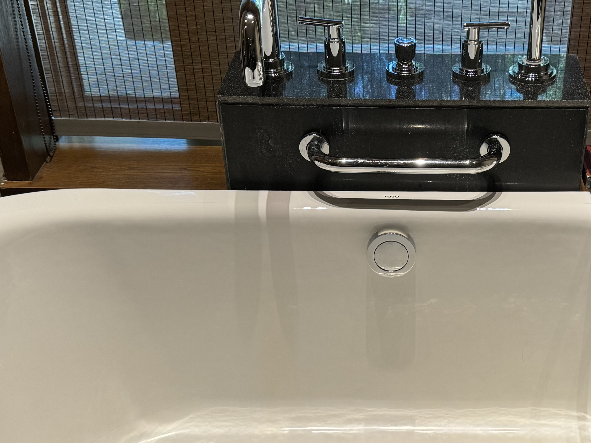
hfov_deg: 33.9
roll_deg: -0.4
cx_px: 413
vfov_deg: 25.8
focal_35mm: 56
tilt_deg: -36.3
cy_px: 322
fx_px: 956
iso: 200
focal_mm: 6.76
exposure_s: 1/88
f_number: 1.78
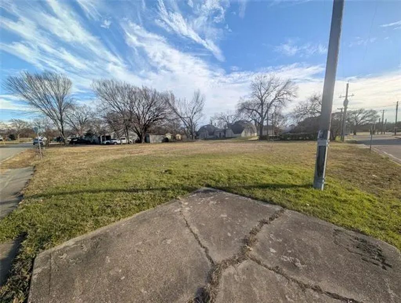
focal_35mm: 12
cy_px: 152
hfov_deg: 110.4
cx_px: 200
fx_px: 139
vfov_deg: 94.7
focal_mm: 2.02
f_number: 1.7
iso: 374
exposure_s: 1/14706
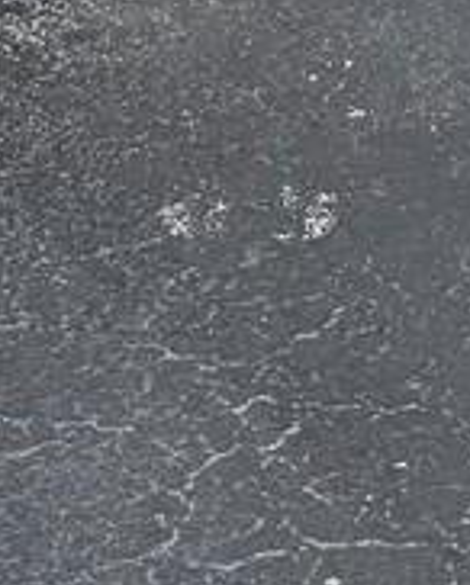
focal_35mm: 206
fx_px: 3576
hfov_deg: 7.4
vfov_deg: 8.1
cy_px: -1125
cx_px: 766
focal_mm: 6.76
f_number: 1.78
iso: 80
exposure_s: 1/1018
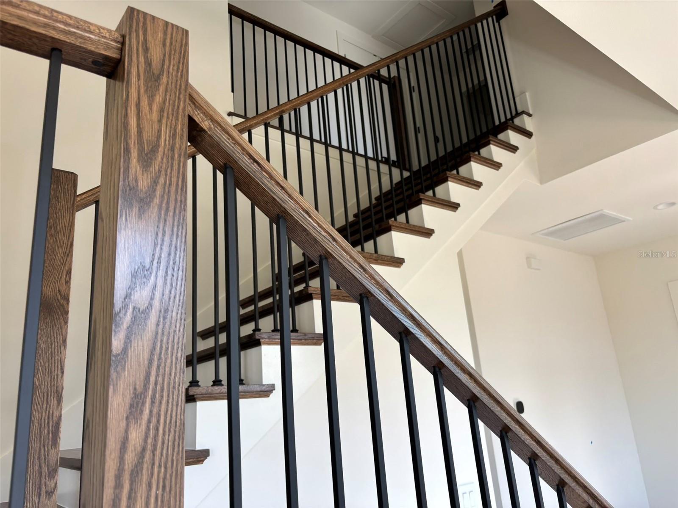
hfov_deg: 67.3
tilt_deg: +16.7
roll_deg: +4.4
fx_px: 509
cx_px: 339
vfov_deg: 53.1
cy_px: 254
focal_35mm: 26
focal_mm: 5.96
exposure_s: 1/152
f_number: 1.6
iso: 40
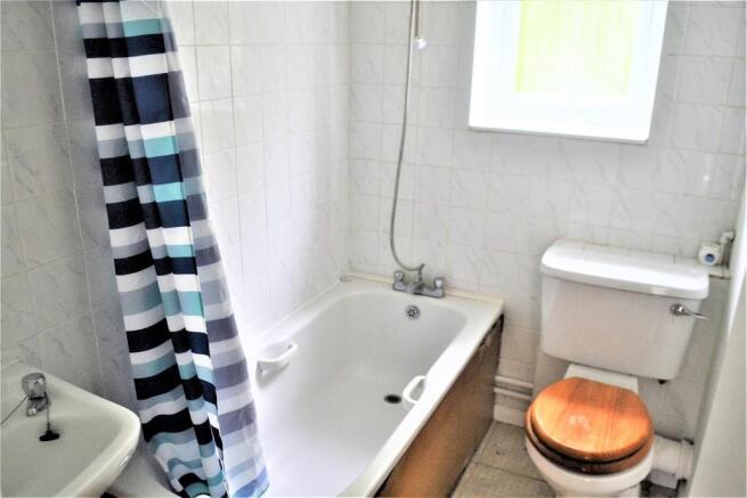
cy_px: 249
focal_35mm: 27
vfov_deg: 48.0
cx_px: 374
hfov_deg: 67.4
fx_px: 560
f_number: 3.5
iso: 640
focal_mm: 18
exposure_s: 1/60
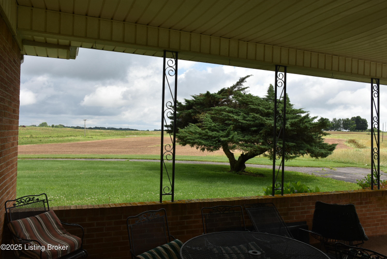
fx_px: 323
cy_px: 130
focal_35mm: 30
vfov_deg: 43.7
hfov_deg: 61.9
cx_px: 194
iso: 250
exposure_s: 1/400
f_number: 10
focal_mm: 20
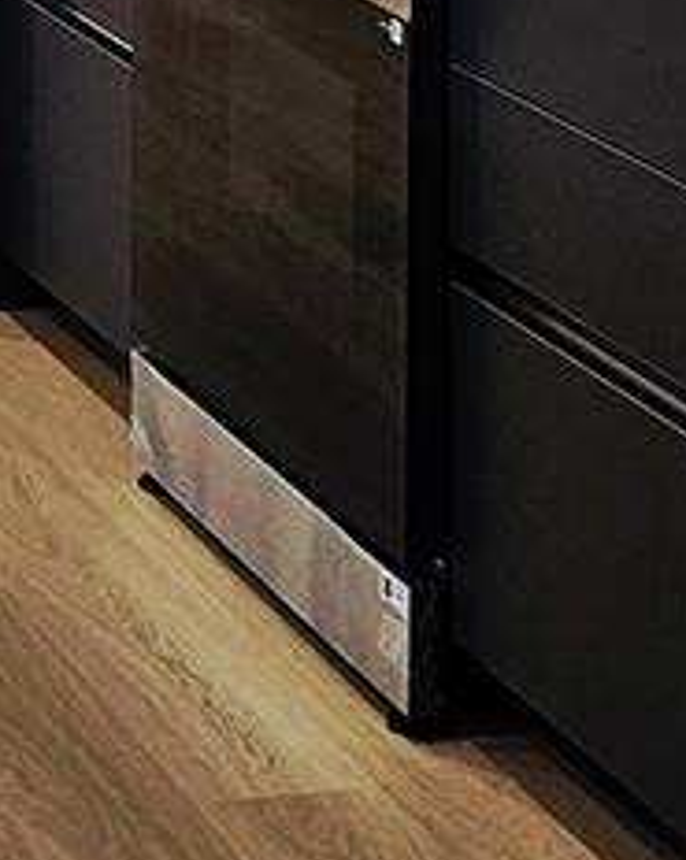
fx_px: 3941
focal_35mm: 155
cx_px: -423
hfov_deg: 9.6
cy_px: -623
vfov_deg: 11.6
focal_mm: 6.3
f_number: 1.7
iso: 200
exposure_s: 1/120
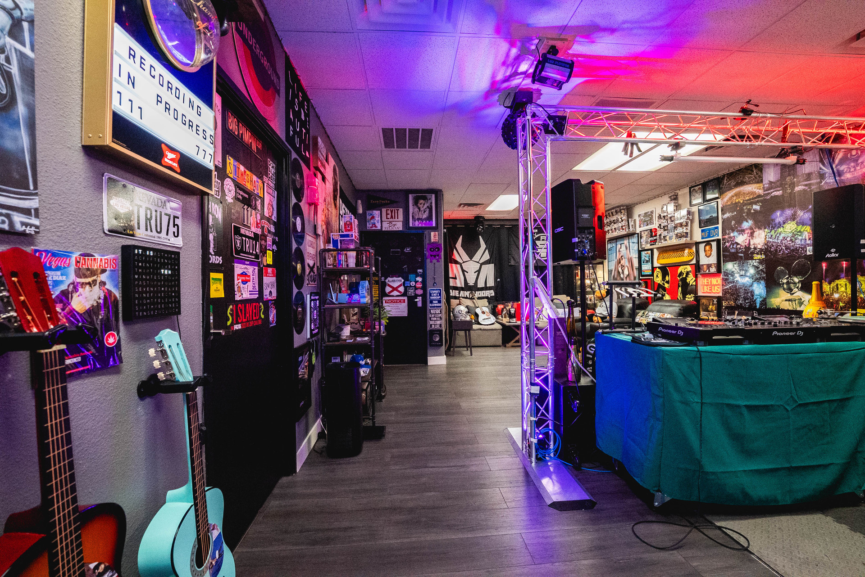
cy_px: 288
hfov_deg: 104.2
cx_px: 432
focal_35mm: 14
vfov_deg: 81.3
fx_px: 337
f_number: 5.6
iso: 12800
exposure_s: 1/250
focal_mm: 14
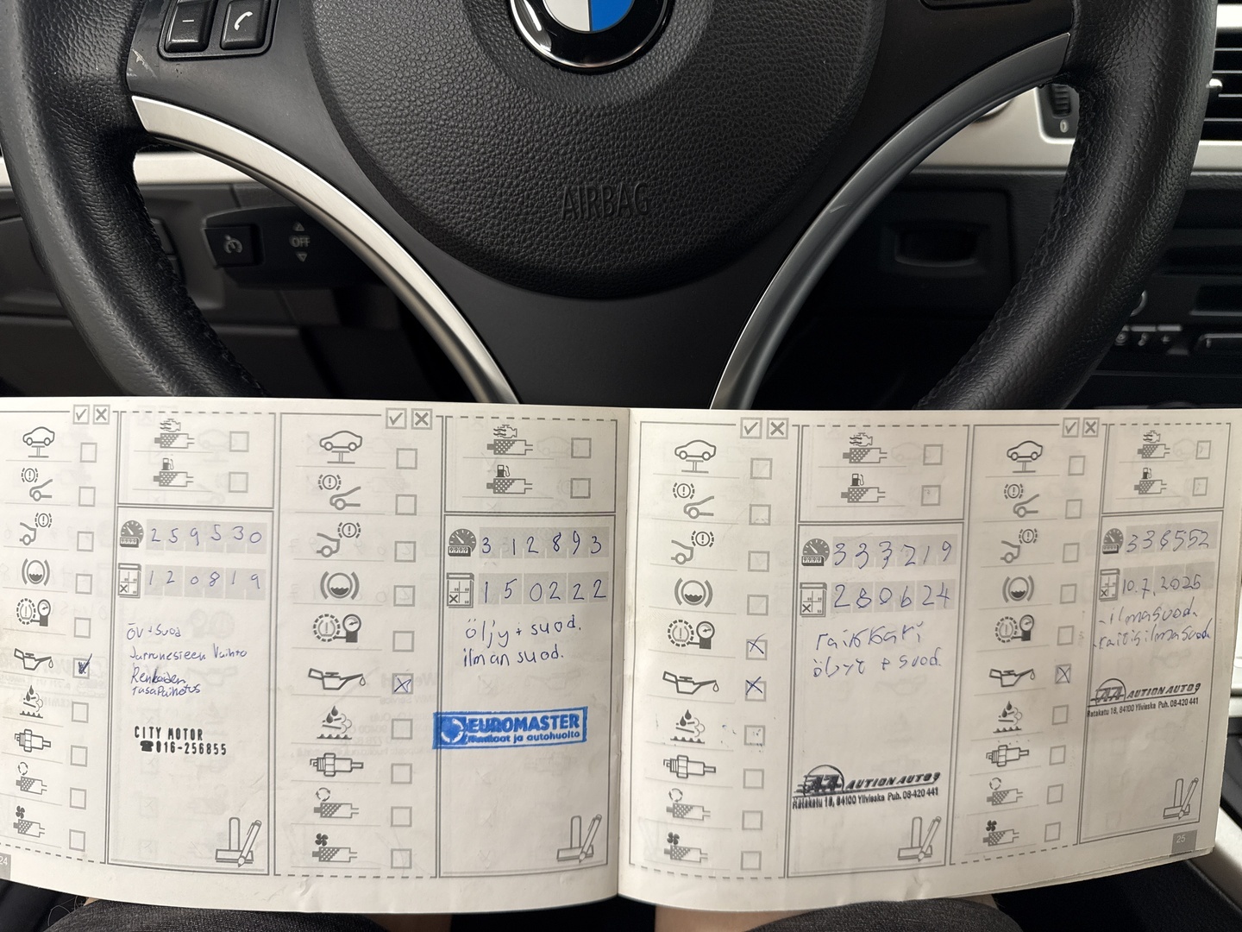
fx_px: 861
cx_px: 621
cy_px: 466
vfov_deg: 56.8
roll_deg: +0.0
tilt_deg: -26.8
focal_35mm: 24
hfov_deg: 71.6
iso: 125
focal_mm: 6.76
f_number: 1.78
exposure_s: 1/100
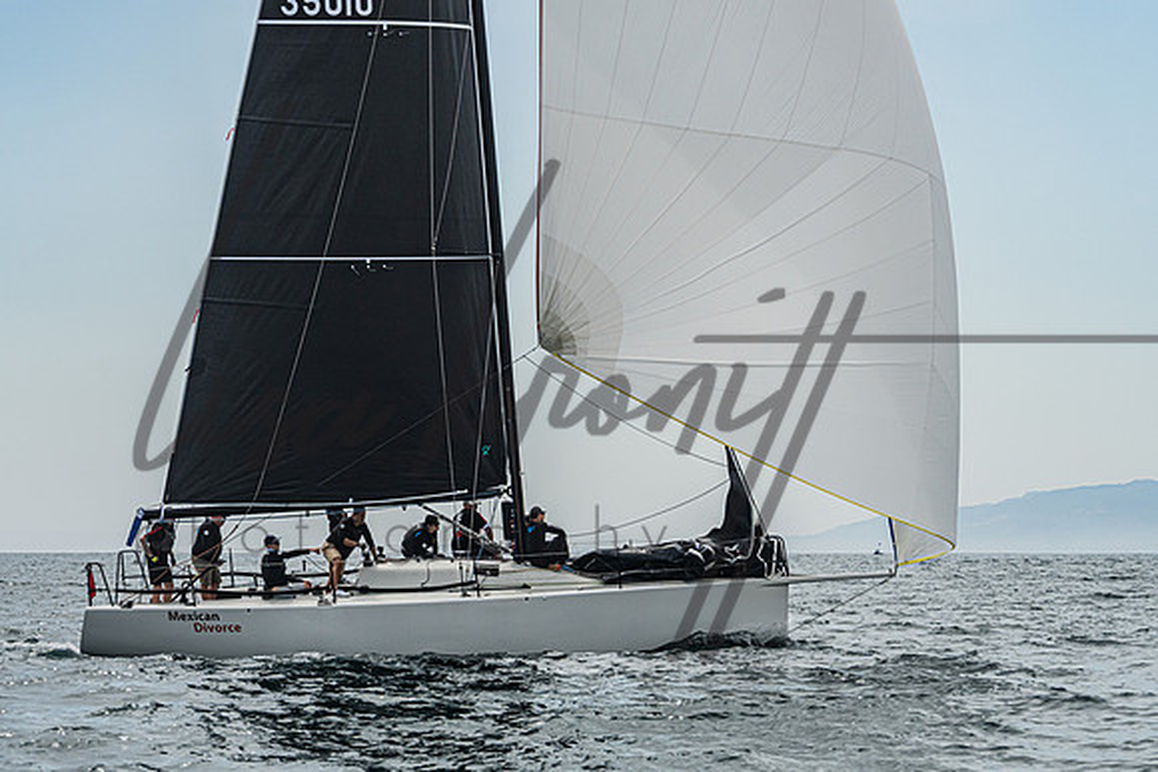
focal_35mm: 143
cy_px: 311
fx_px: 4615
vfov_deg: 9.6
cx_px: 521
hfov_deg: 14.3
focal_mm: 105
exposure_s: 1/2500
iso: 400
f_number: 8
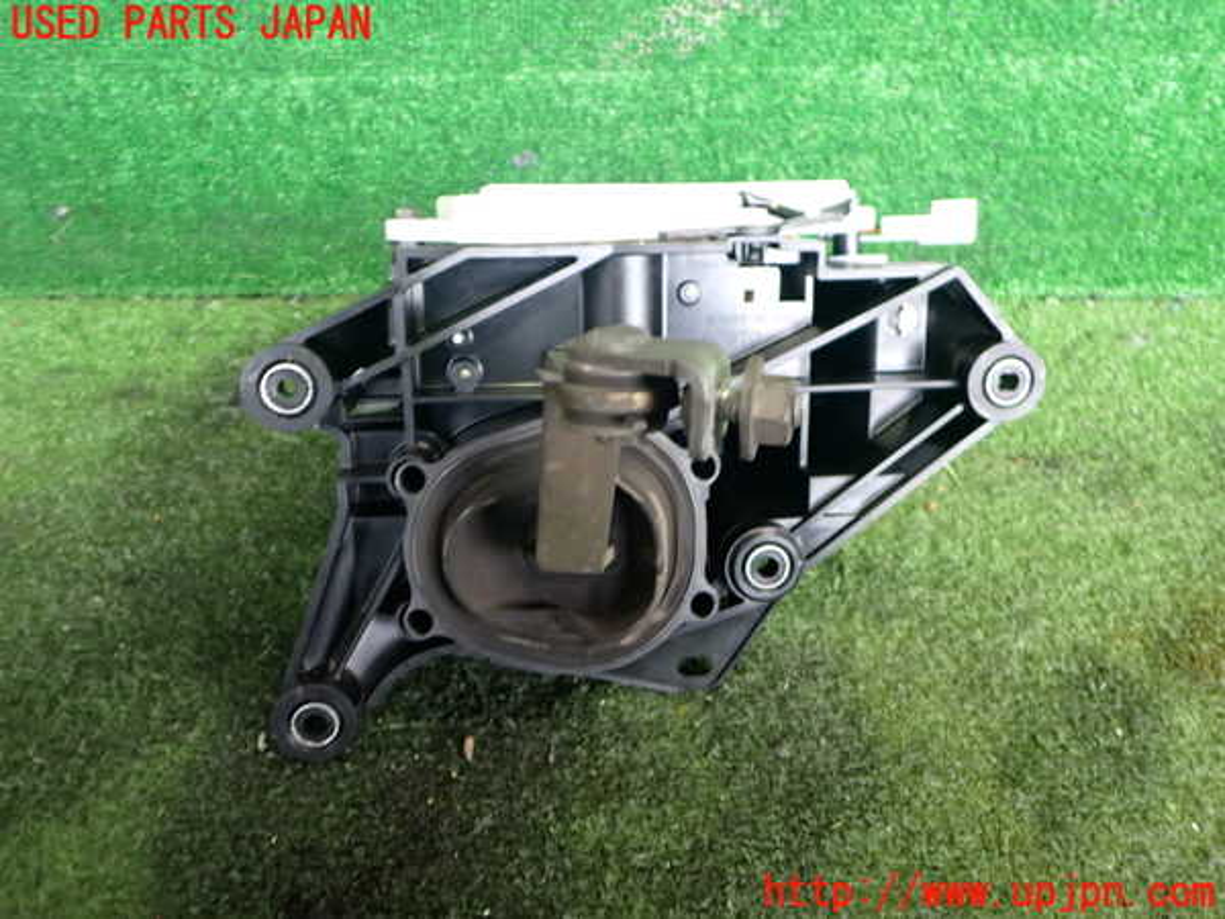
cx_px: 612
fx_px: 1062
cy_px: 460
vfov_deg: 46.8
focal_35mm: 30
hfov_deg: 60.0
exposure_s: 1/30
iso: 320
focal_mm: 5.4
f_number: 2.3
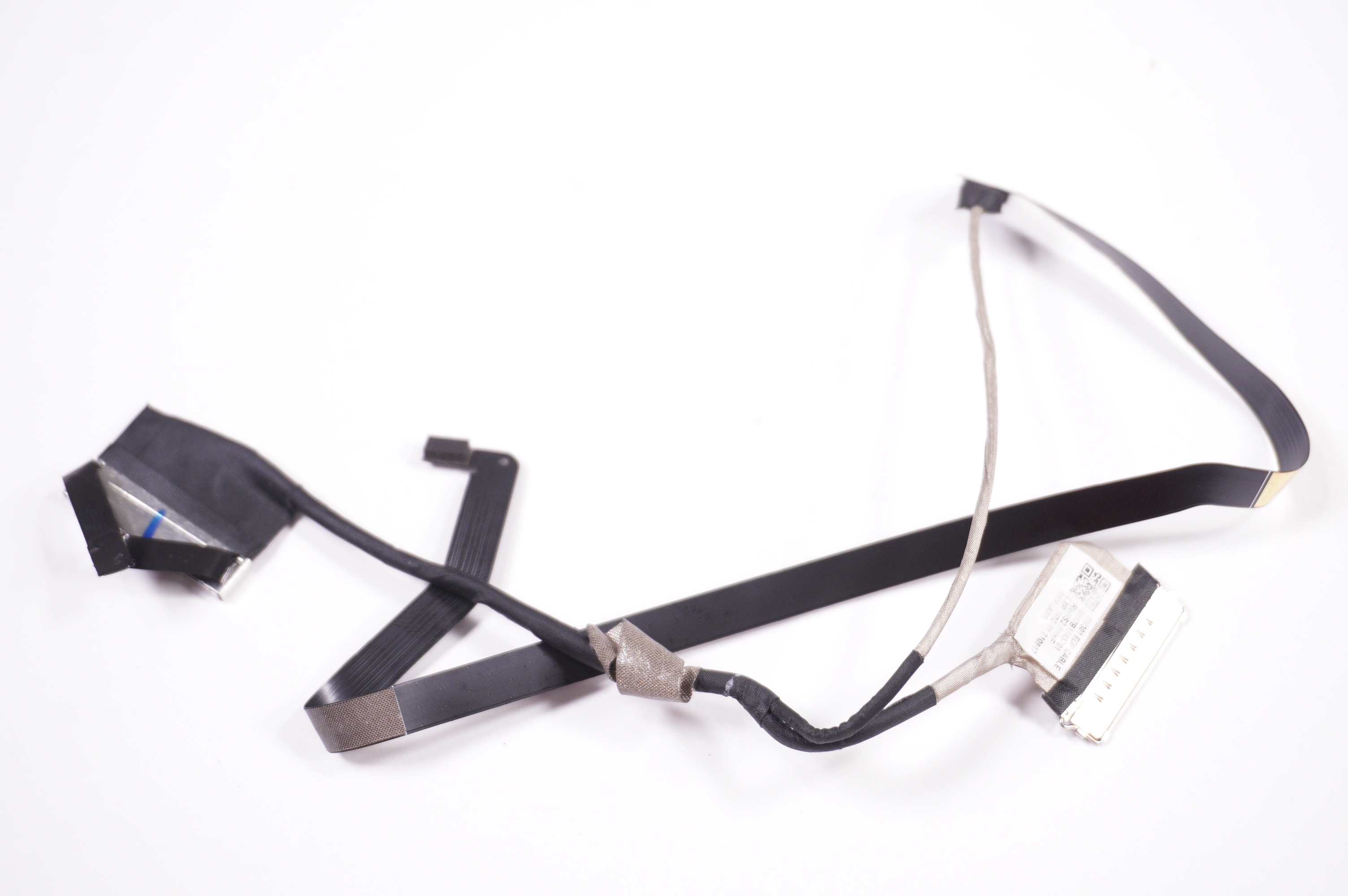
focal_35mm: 57
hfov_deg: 35.1
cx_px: 674
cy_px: 448
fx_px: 2132
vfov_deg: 23.7
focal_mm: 38
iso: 800
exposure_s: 1/250
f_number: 5.6
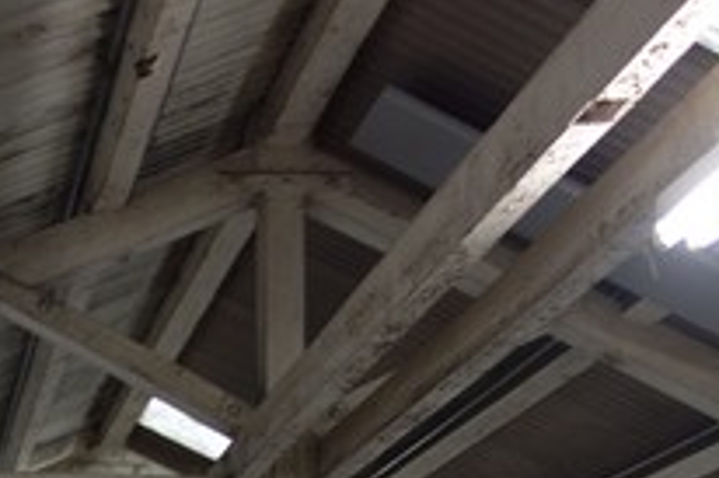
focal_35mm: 87
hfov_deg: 22.8
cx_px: 73
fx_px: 1736
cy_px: 731
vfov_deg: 14.5
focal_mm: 10.4
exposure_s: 1/40
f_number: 1.8
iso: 125
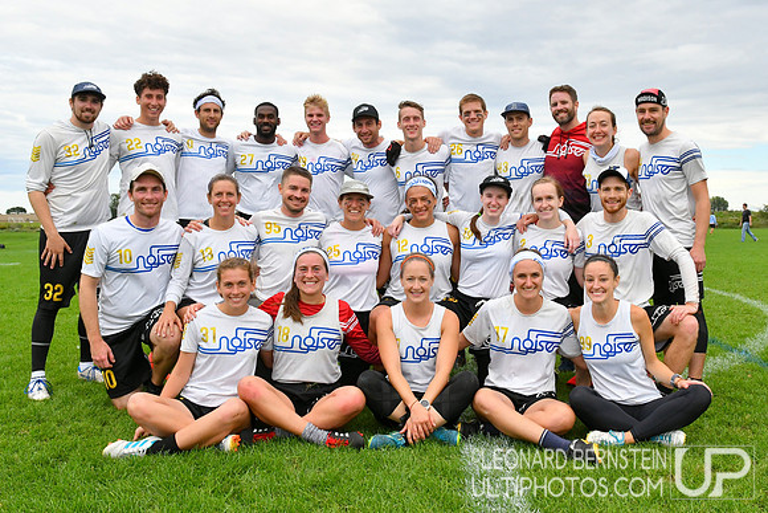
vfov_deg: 40.0
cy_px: 256
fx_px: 704
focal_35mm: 33
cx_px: 384
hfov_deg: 57.2
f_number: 9
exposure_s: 1/1600
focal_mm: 22
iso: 1600
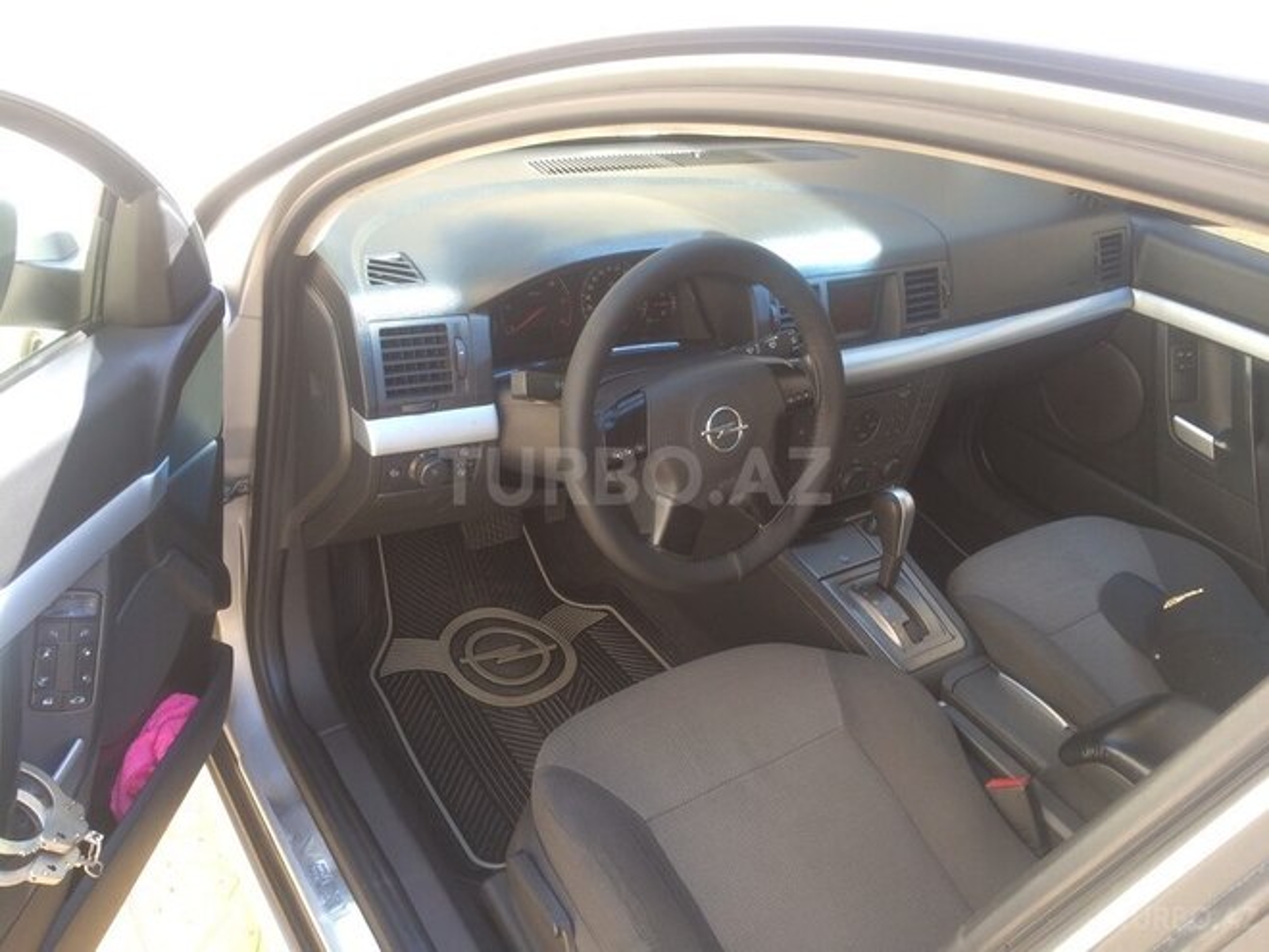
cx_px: 634
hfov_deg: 61.7
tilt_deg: -36.3
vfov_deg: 48.2
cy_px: 476
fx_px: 1063
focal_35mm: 29
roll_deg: -17.5
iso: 32
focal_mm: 4.15
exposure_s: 1/109
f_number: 2.2
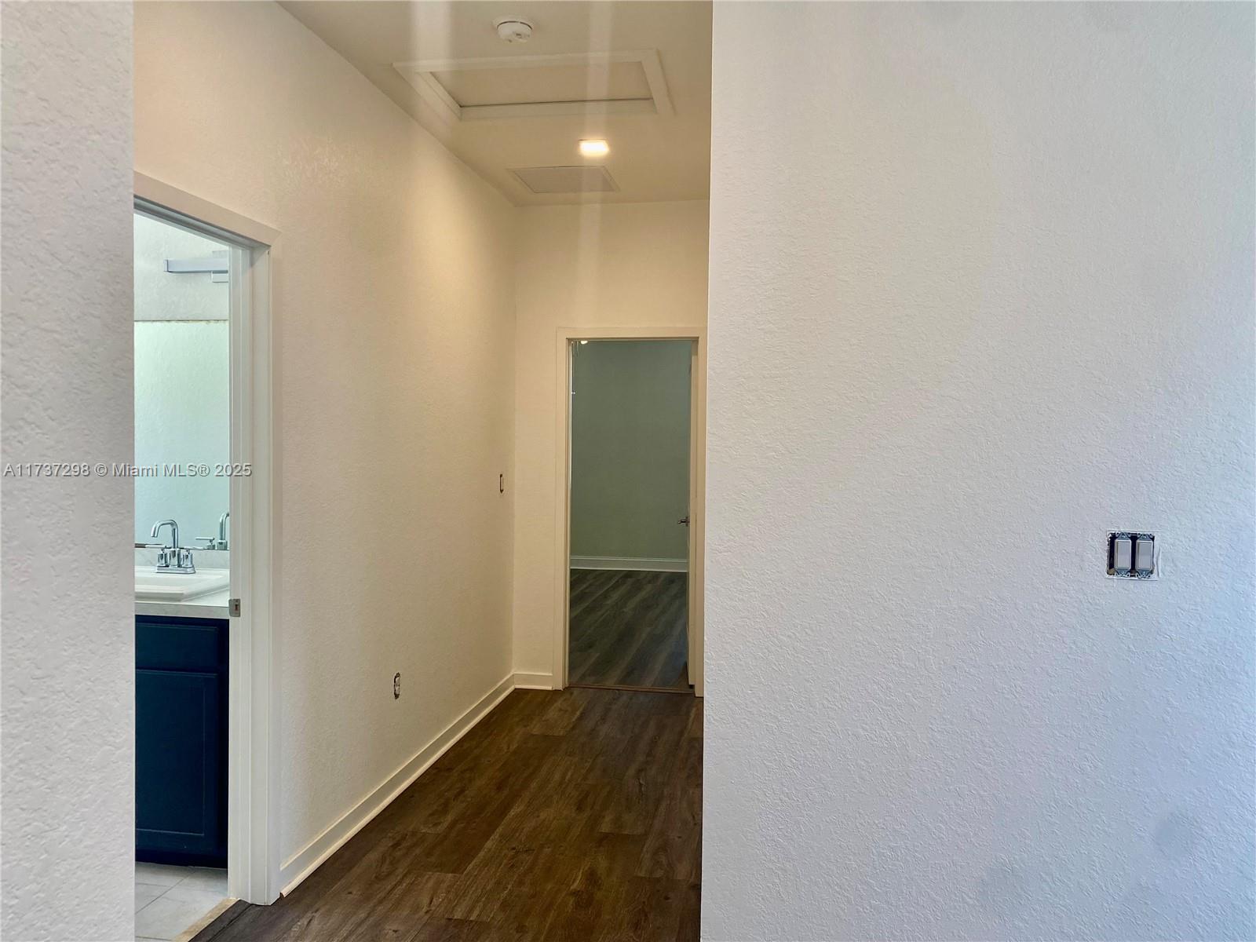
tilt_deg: -2.8
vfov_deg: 53.1
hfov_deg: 67.3
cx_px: 628
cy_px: 471
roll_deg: -1.1
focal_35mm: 26
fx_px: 943
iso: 100
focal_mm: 4.25
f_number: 1.8
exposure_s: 1/120
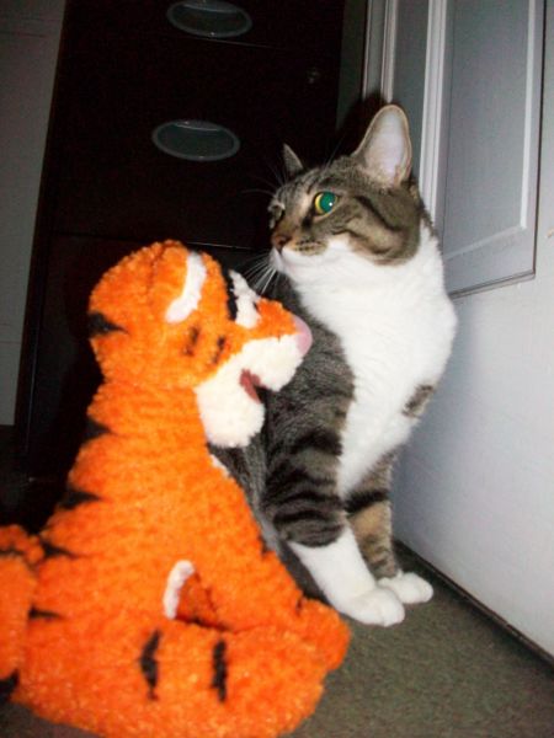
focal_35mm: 32
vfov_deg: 56.8
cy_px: 369
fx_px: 683
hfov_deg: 44.2
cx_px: 277
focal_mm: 5.7
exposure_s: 1/125
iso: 400
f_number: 2.8
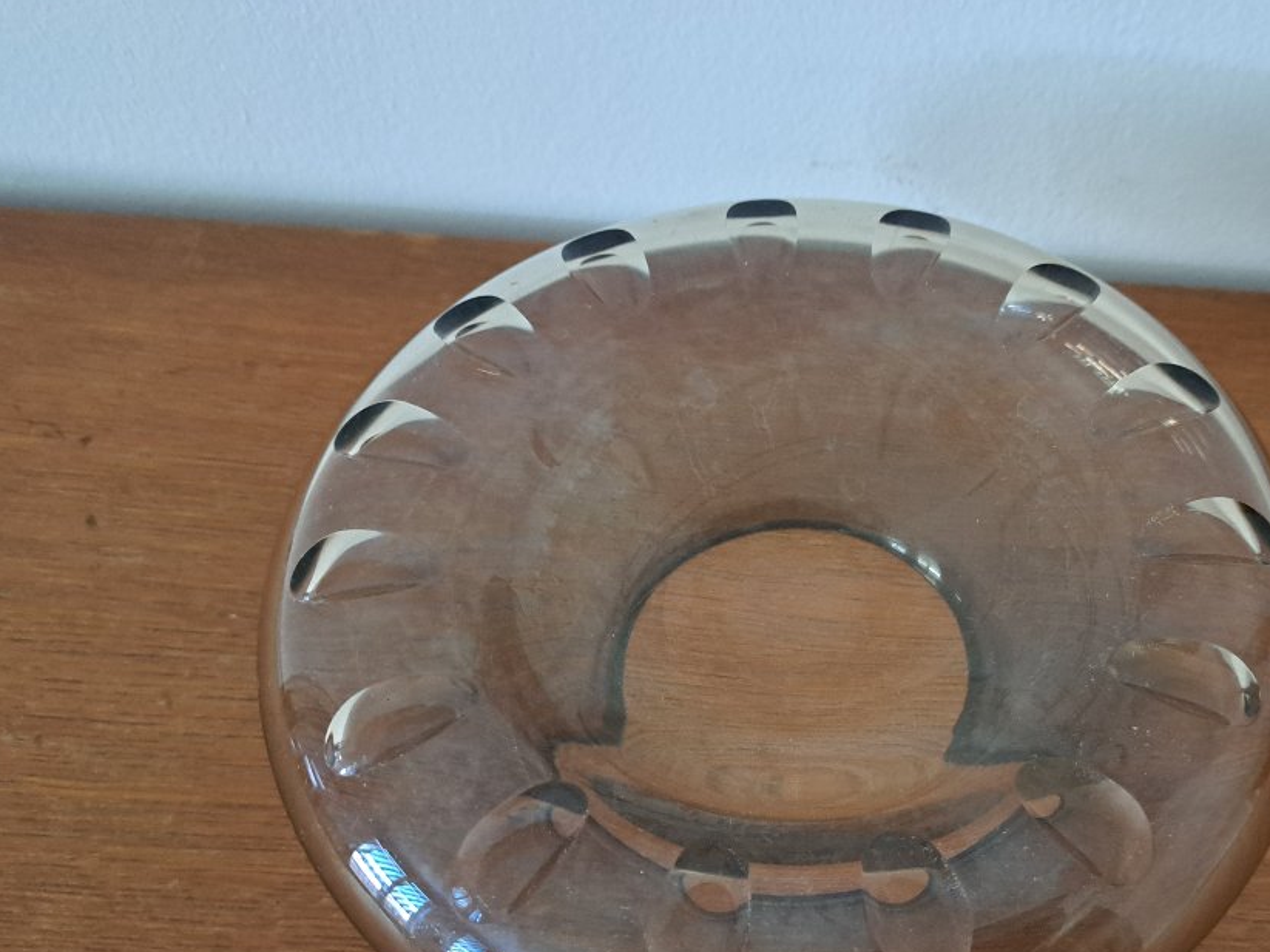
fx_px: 1284
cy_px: 679
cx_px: 838
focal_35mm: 35
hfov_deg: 51.7
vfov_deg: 39.9
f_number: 1.8
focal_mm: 5.23
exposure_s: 1/25
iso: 640
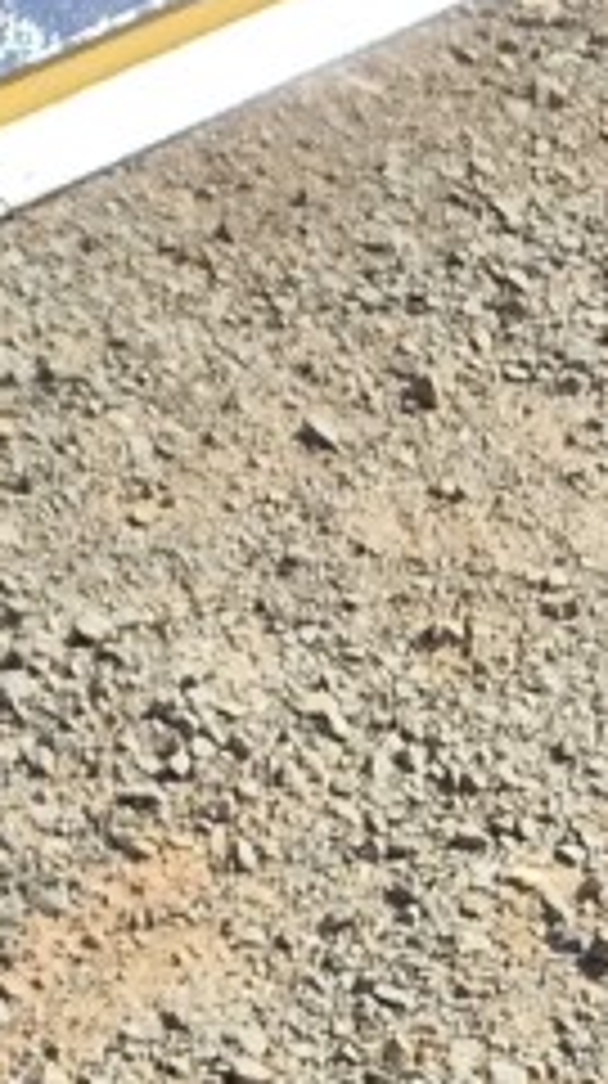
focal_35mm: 150
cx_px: -1108
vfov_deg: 13.8
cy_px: -324
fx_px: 4313
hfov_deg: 7.3
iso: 80
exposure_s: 1/1572
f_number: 1.8
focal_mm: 5.4
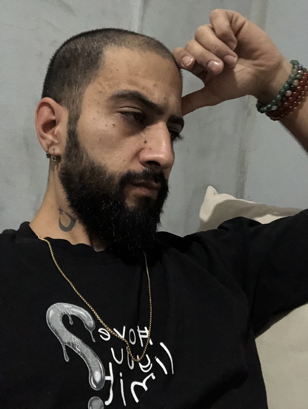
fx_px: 379
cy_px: 204
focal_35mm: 32
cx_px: 154
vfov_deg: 56.8
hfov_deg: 44.2
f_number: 2.2
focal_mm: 2.87
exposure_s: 1/33
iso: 400
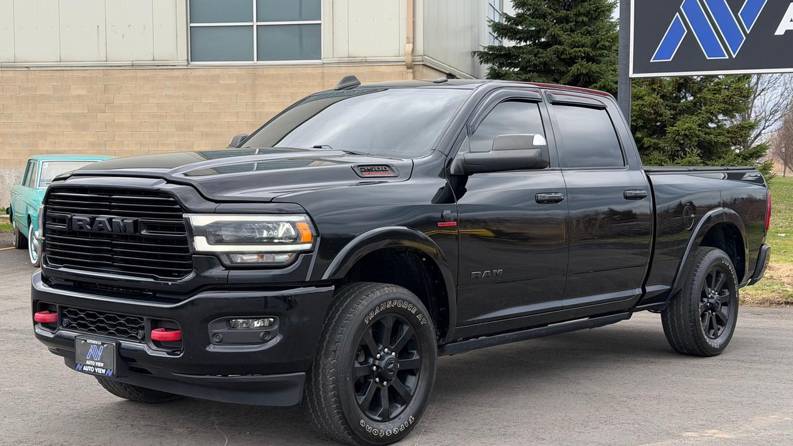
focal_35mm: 53
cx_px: 394
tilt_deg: -0.3
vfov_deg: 22.6
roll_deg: +1.3
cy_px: 218
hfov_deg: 39.2
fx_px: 1114
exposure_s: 1/1353
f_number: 1.78
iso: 80
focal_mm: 6.76
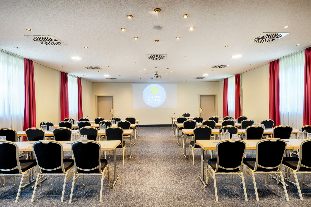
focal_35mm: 20
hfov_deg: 84.0
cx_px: 156
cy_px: 104
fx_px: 173
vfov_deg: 61.9
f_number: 8
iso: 100
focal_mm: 20
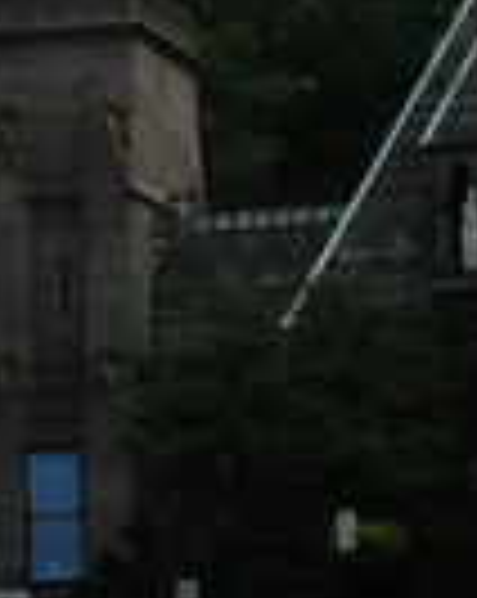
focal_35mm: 268
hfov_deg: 5.8
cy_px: 99
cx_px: 162
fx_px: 4740
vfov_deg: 7.2
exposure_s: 1/232
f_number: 5.3
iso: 50
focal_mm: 11.8
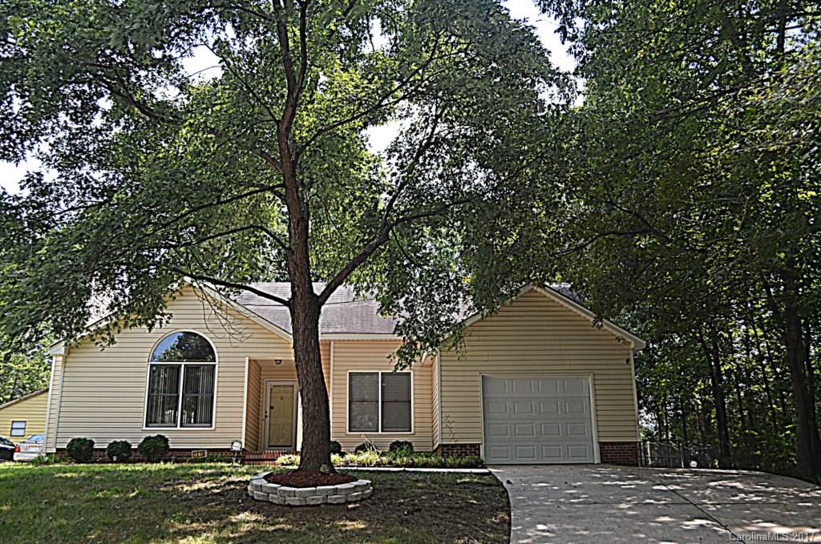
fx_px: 751
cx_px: 410
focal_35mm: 33
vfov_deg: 39.8
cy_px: 272
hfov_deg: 57.3
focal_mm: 22
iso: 100
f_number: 4.5
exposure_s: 1/200
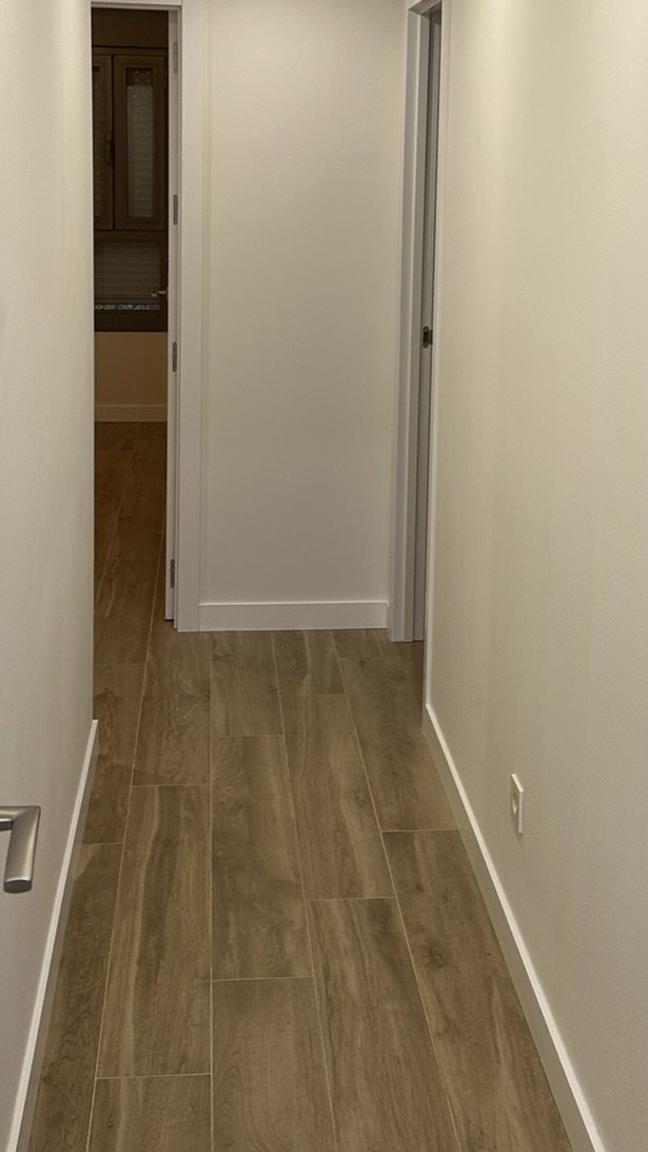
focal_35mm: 49
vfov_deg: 41.3
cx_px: 380
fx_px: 1496
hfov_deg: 24.4
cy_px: 337
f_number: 1.78
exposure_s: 1/50
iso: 125
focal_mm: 6.86
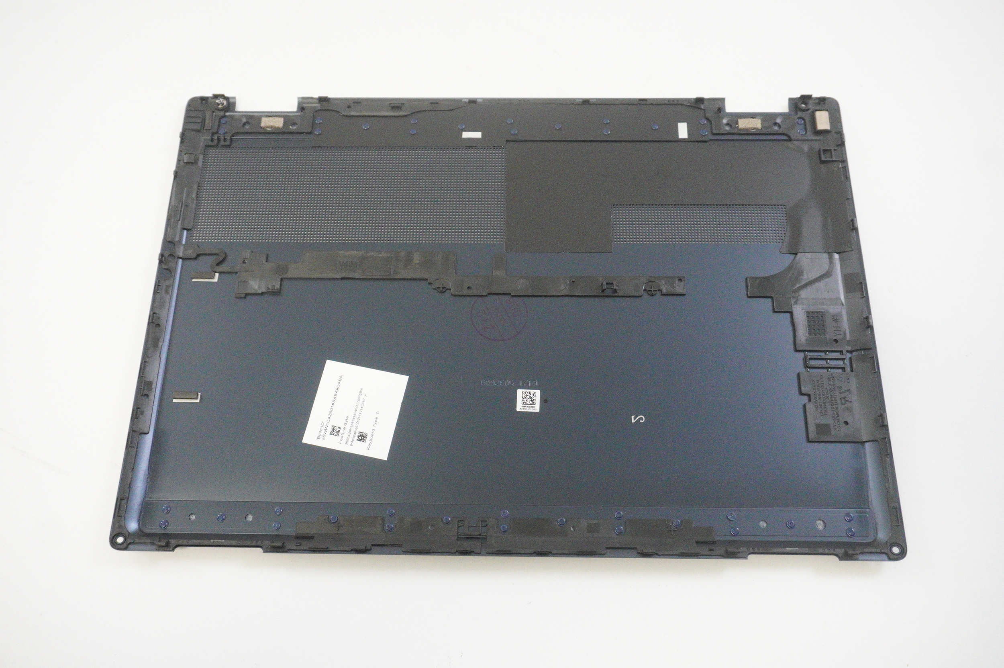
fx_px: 878
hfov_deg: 59.5
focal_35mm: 32
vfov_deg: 41.6
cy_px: 334
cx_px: 502
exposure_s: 1/250
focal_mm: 21
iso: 8000
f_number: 5.6
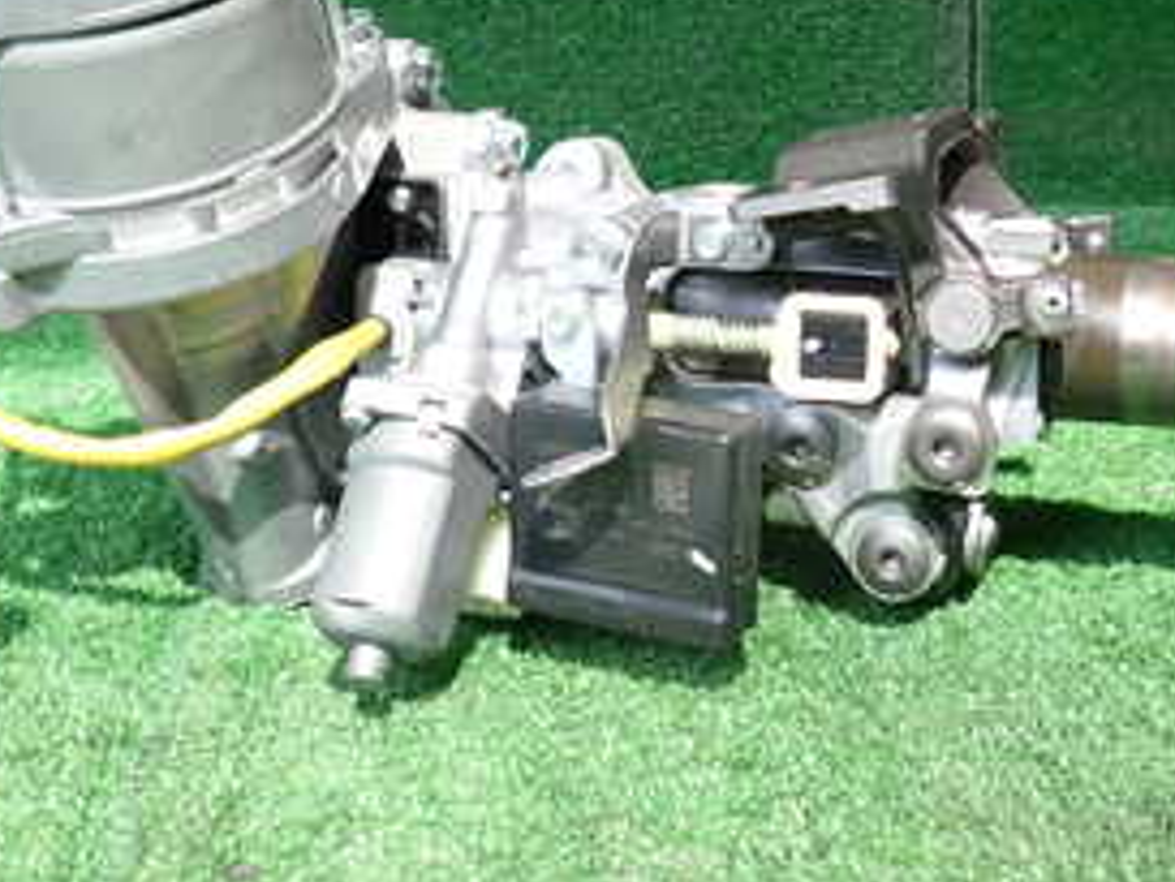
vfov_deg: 26.1
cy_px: 181
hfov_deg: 34.5
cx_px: 813
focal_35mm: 55
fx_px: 1868
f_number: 2
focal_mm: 4.5
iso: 100
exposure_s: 1/160
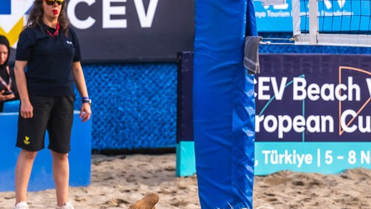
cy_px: 184
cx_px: 223
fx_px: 3306
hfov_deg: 6.4
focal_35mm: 336
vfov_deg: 3.6
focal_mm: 130
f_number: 4.5
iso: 800
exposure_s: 1/1600
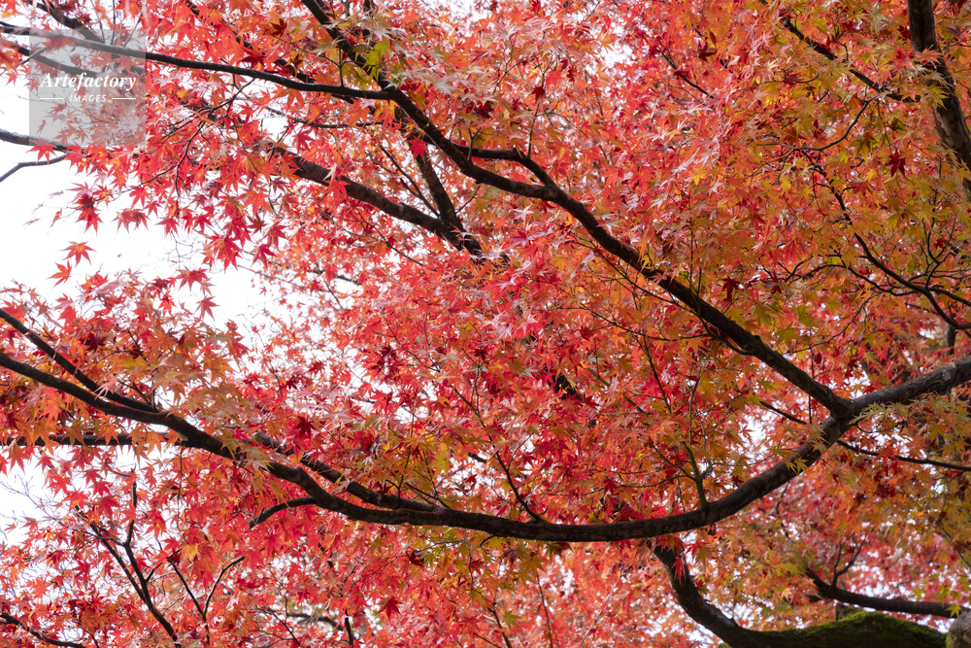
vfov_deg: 19.5
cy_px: 324
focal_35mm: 70
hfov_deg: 28.8
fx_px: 1888
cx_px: 486
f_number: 8
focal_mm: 70
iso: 640
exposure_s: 1/100
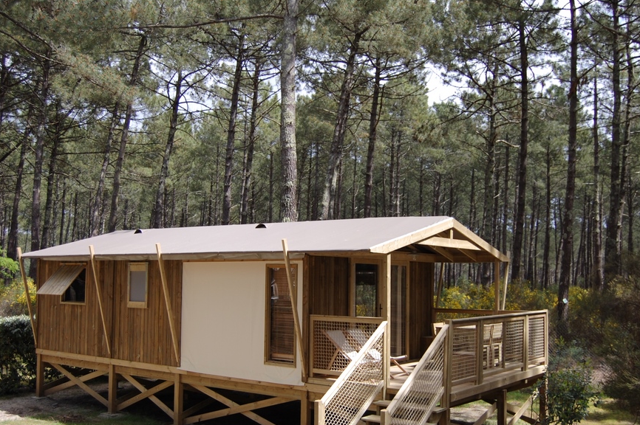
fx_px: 693
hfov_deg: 49.6
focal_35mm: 39
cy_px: 240
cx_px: 317
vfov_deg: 34.1
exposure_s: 1/1000
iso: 200
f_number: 3.8
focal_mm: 22
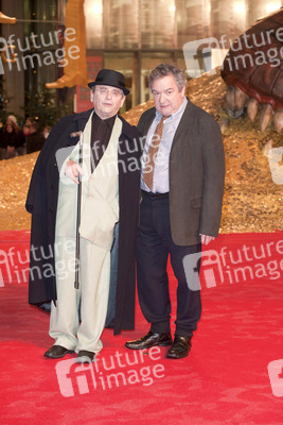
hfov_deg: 17.1
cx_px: 142
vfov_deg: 25.4
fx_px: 942
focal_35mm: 80
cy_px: 212
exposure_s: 1/160
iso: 1000
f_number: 5.6
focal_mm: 80
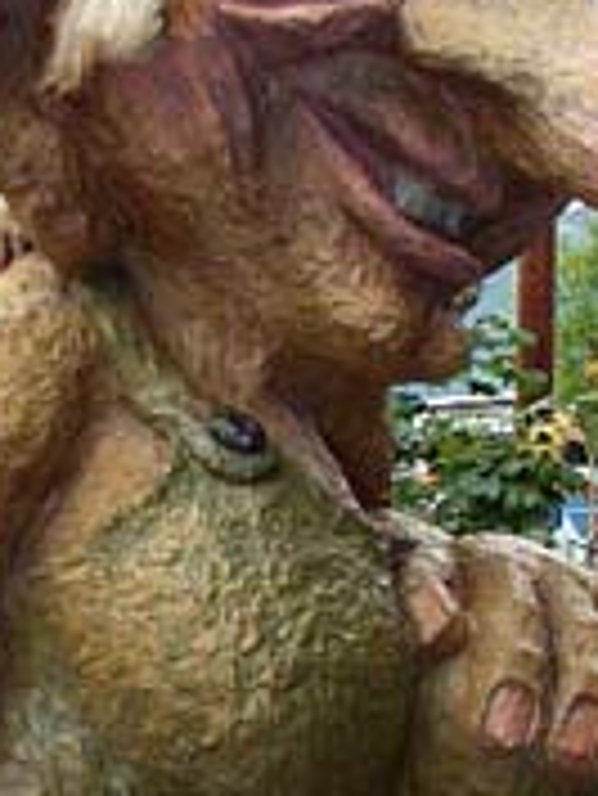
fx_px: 2048
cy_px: 621
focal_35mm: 89
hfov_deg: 16.6
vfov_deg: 21.8
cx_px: 265
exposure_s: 1/800
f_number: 2.6
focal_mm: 5.8
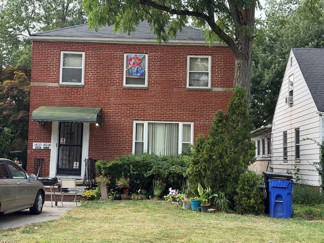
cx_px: 156
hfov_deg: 36.8
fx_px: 487
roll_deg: -1.3
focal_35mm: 52
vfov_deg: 28.0
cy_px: 117
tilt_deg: +4.8
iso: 100
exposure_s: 1/1100
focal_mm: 6.76
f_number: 1.78
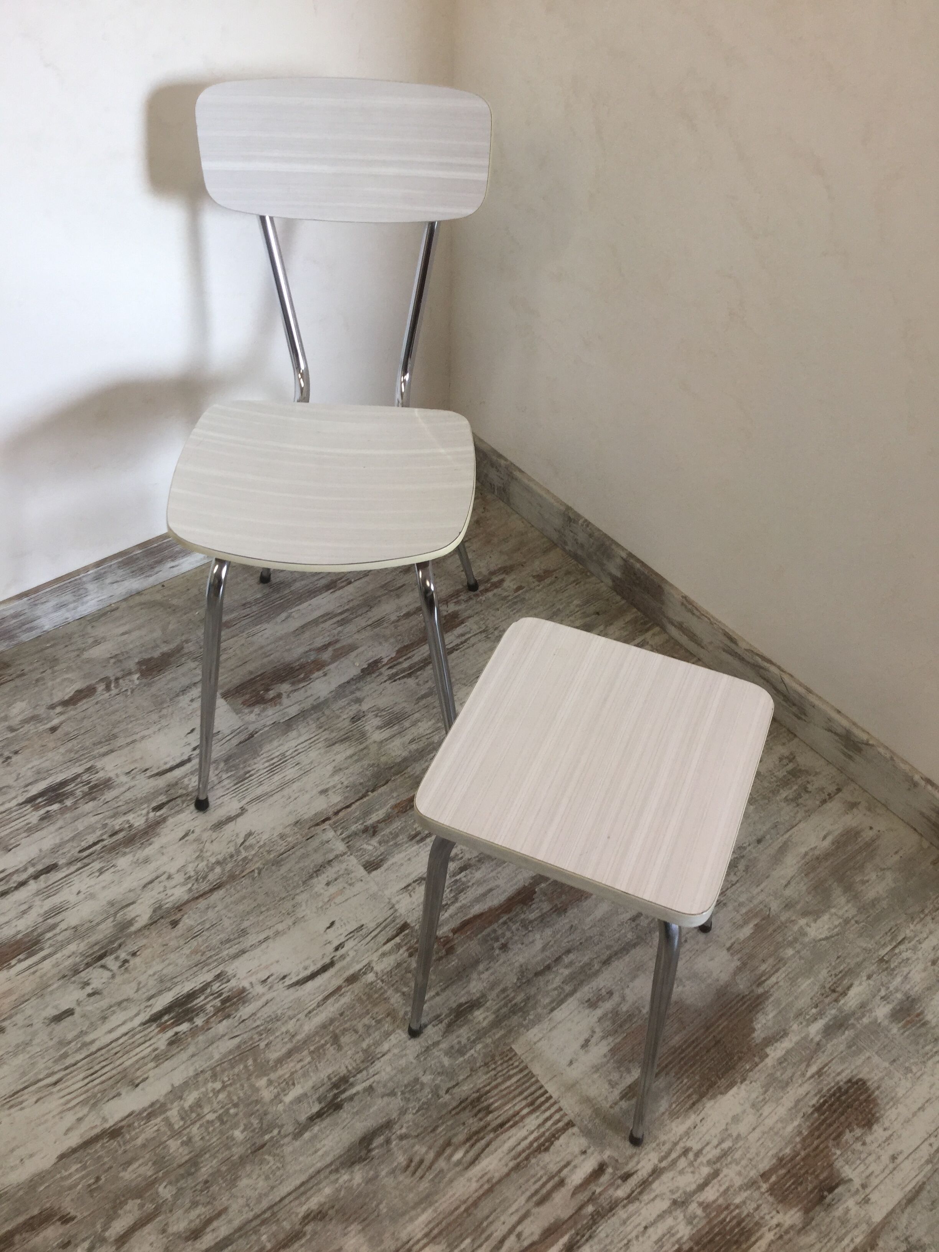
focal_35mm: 31
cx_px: 470
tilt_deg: -46.4
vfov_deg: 58.4
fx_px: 1121
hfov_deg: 45.4
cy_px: 626
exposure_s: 1/50
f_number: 2.4
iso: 32
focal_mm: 3.3
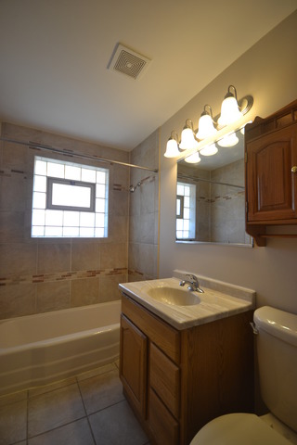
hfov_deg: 77.3
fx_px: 186
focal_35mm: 15
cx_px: 148
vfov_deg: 100.4
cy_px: 222
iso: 400
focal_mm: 10
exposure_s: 1/80
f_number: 4.5
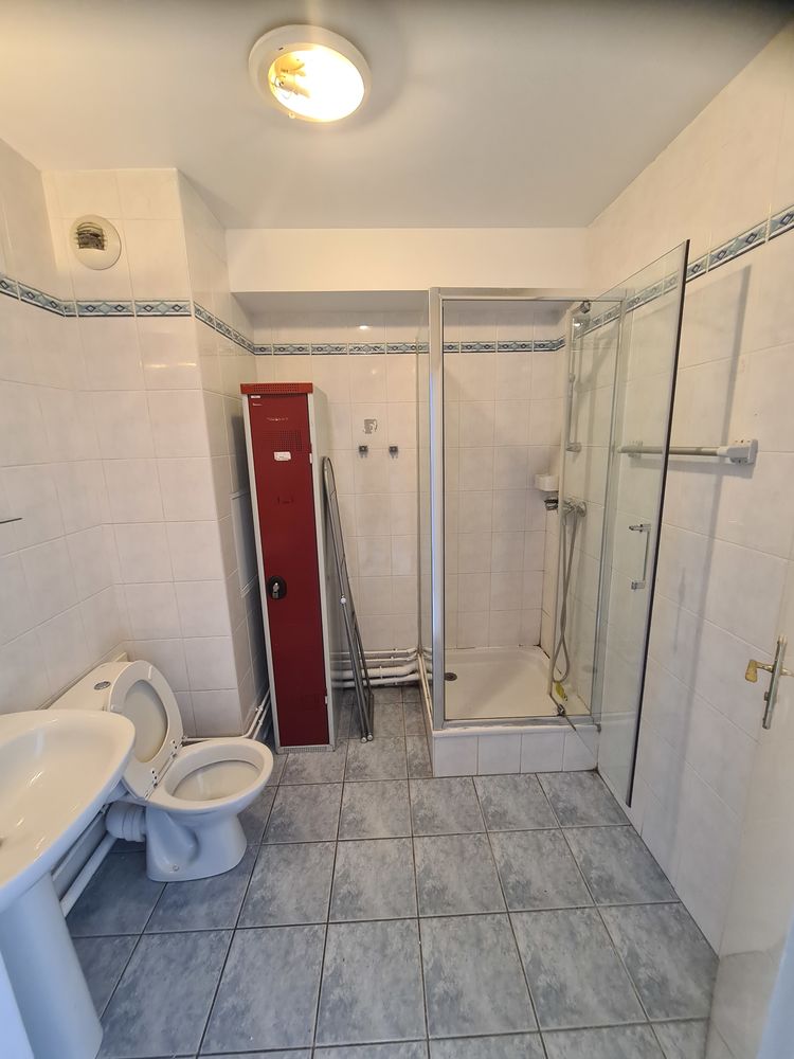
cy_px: 530
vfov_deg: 106.2
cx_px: 397
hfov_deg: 89.9
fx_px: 398
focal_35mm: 13
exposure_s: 1/50
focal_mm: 2.2
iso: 250
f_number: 2.2
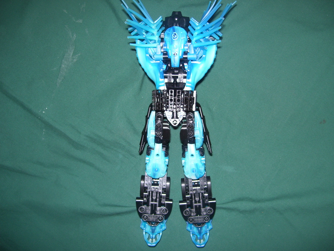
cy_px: 126
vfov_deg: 39.7
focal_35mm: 36
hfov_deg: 51.4
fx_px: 347
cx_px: 167
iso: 80
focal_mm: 6
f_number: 2.7
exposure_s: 1/60
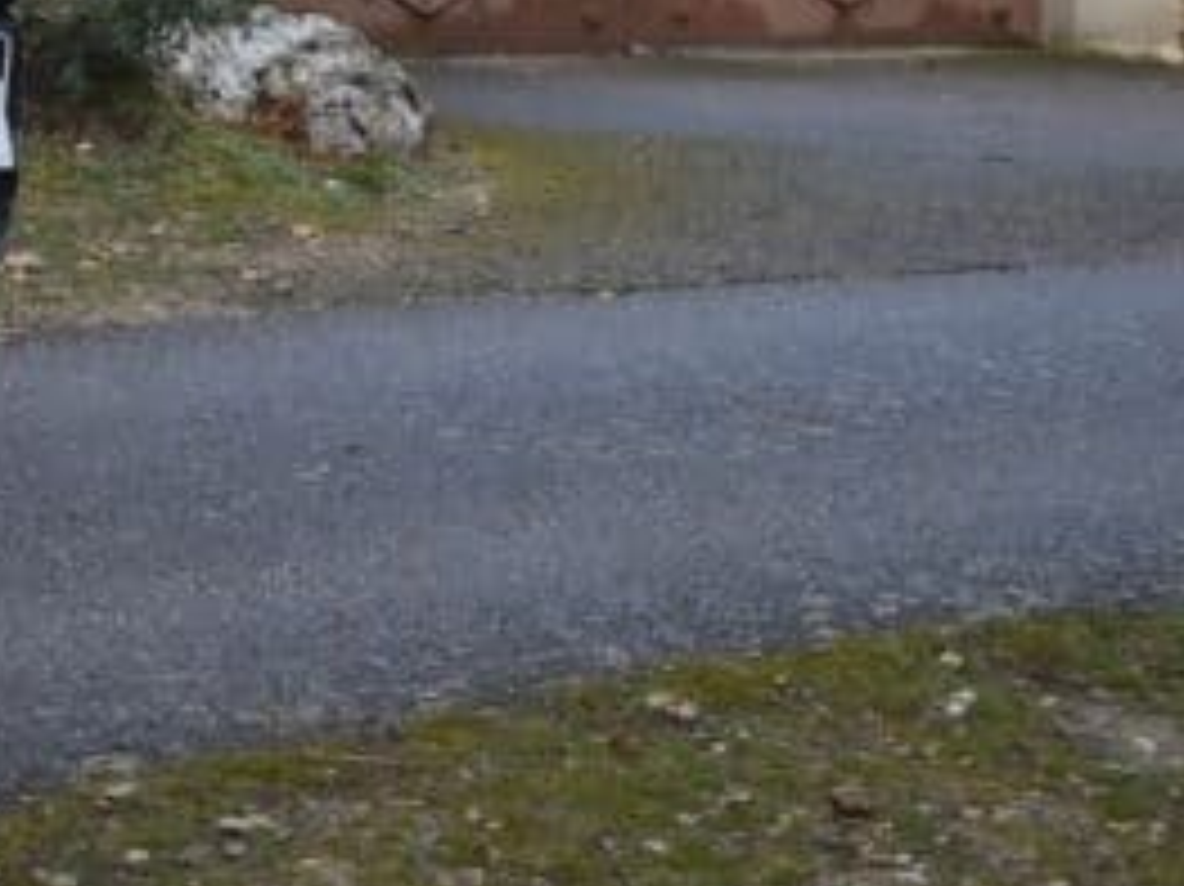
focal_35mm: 105
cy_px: -193
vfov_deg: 13.6
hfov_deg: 17.7
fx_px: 3604
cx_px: -248
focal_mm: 25
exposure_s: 1/800
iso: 400
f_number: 3.8
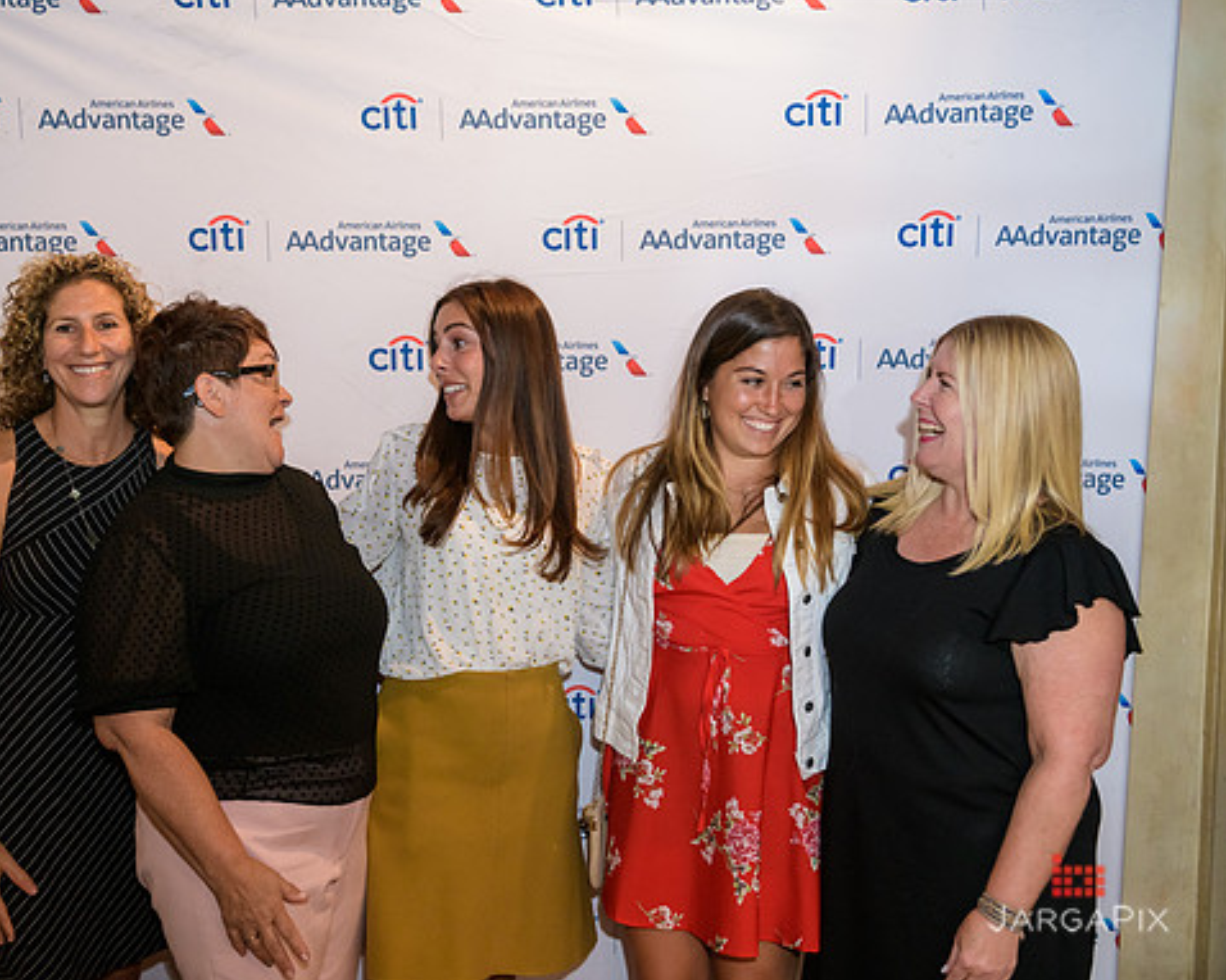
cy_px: 491
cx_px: 490
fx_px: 1487
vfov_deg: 36.5
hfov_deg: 44.6
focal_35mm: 41
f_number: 3.2
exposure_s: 1/125
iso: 1250
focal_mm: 36
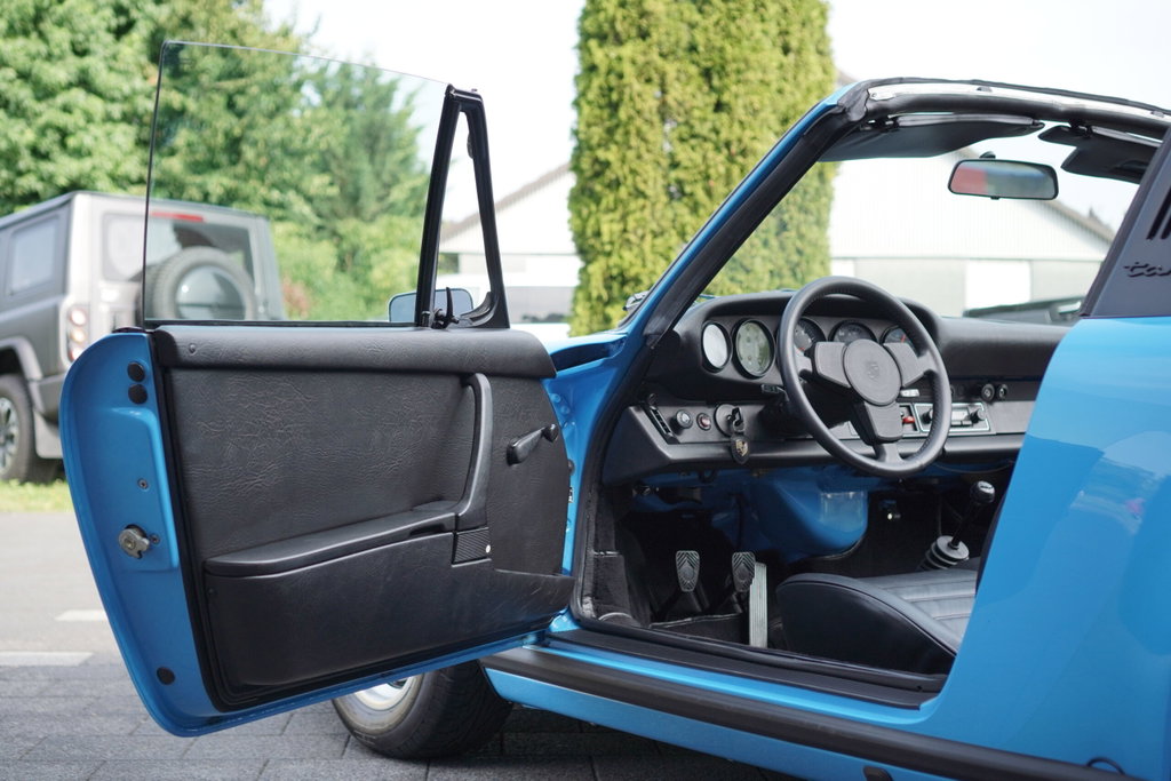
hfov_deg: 37.8
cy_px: 390
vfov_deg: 25.8
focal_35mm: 52
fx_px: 1708
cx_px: 586
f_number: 2.8
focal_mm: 35
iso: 320
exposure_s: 1/1000
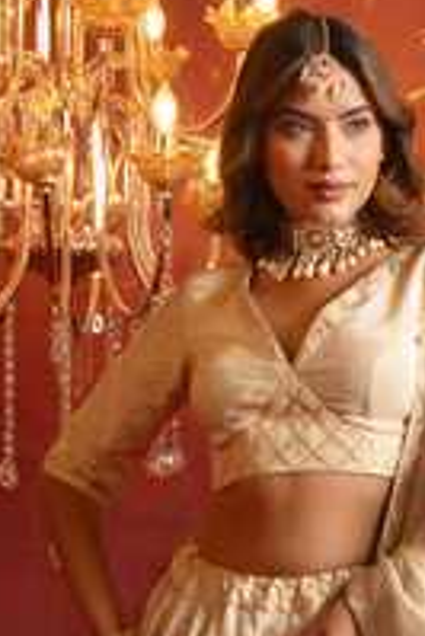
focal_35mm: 132
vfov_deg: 14.9
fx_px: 2333
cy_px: 788
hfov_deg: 10.4
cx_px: 323
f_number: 6.3
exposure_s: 1/160
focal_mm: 50
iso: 200
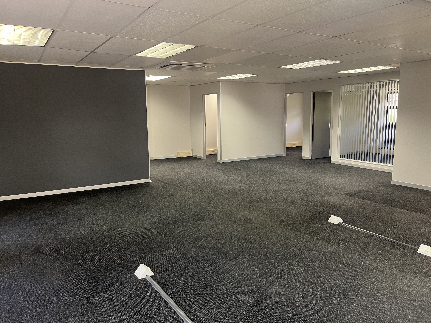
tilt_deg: -8.6
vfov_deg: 53.1
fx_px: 324
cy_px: 162
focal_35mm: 26
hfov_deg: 67.3
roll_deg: -0.4
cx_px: 216
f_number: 1.6
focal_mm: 5.1
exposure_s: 1/50
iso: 200
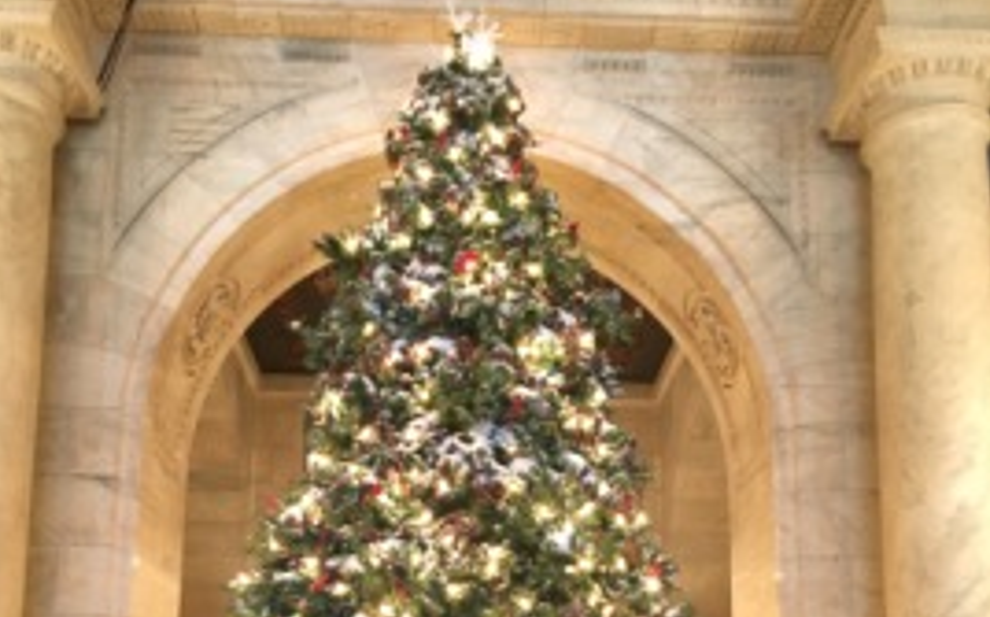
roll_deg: +0.8
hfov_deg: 47.2
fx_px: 1132
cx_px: 488
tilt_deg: +10.6
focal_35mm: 42
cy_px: 602
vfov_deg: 28.8
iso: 200
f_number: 2.2
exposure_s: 1/15
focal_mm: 4.15
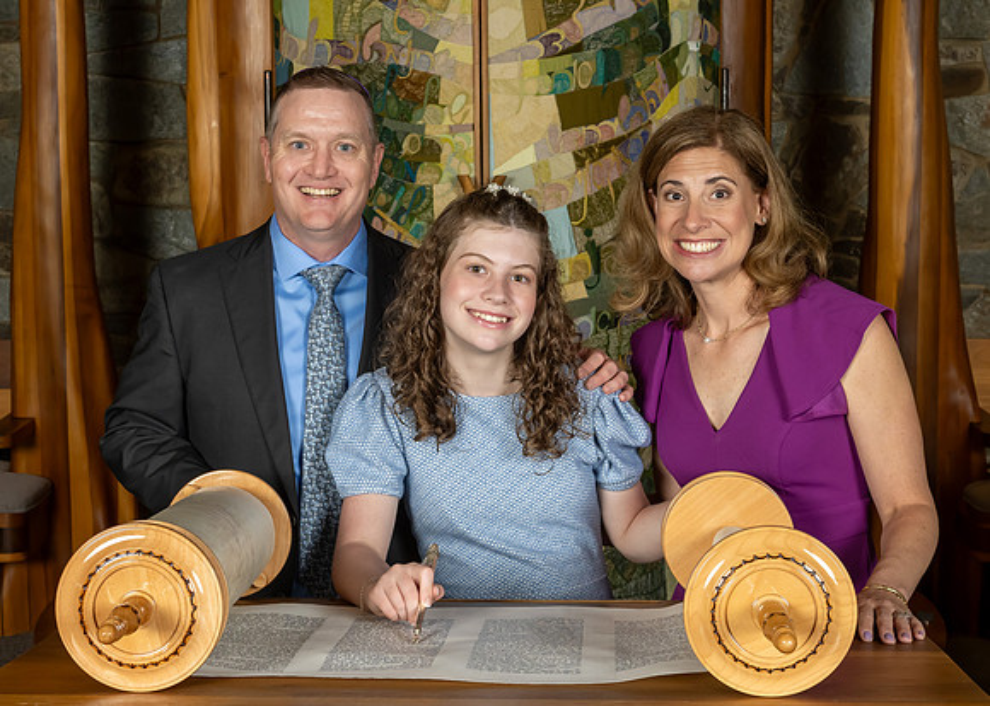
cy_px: 354
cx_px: 493
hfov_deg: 33.7
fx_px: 1633
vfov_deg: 24.4
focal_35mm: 58
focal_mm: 34
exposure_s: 1/200
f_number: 8
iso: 640
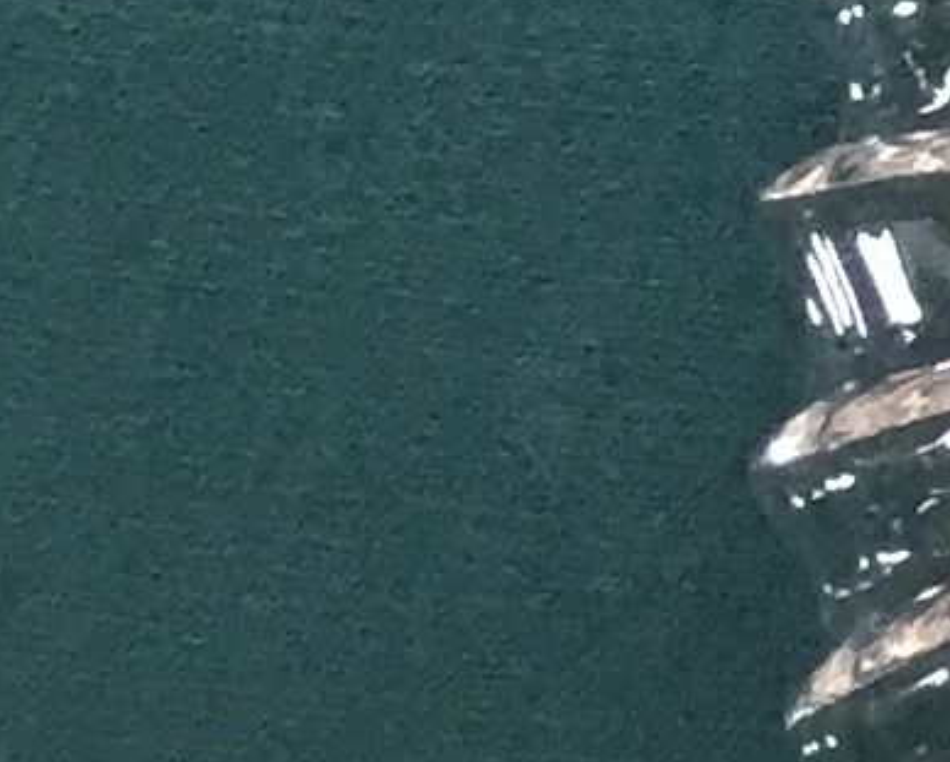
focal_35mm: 238
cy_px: -1681
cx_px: 2735
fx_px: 6697
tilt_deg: -56.7
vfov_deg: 5.9
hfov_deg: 7.3
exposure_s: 1/33
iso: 125
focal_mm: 4.15
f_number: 2.2
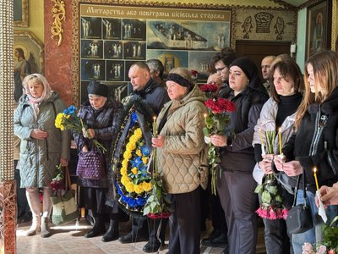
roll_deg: -1.0
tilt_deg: -2.6
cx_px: 169
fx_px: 469
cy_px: 127
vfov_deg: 30.3
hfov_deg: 39.7
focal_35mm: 48
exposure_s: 1/58
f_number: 1.78
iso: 250
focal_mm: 6.76
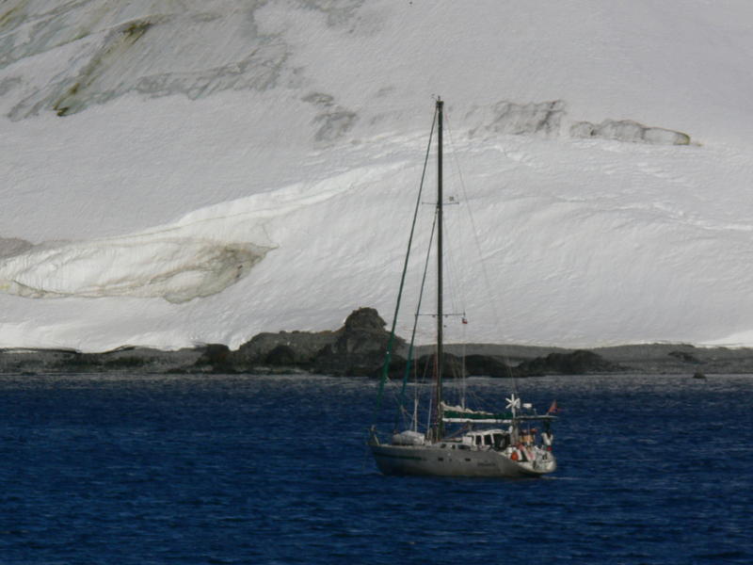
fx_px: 7331
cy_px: 282
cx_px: 376
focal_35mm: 337
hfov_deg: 5.9
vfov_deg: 4.4
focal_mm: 56.1
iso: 80
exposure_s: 1/500
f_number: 8
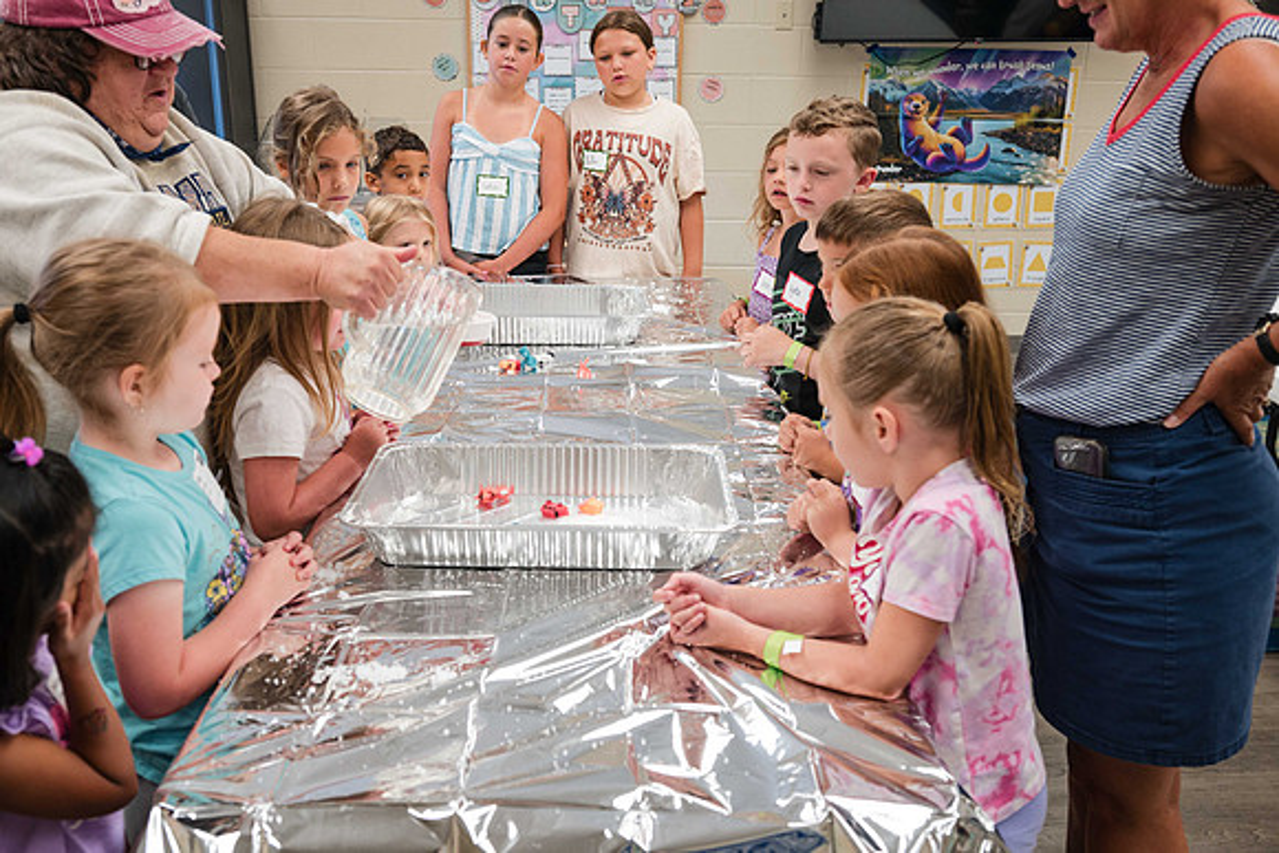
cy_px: 423
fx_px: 1152
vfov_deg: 40.6
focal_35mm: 32
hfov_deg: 58.1
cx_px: 638
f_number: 4
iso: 1100
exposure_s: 1/125
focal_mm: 30
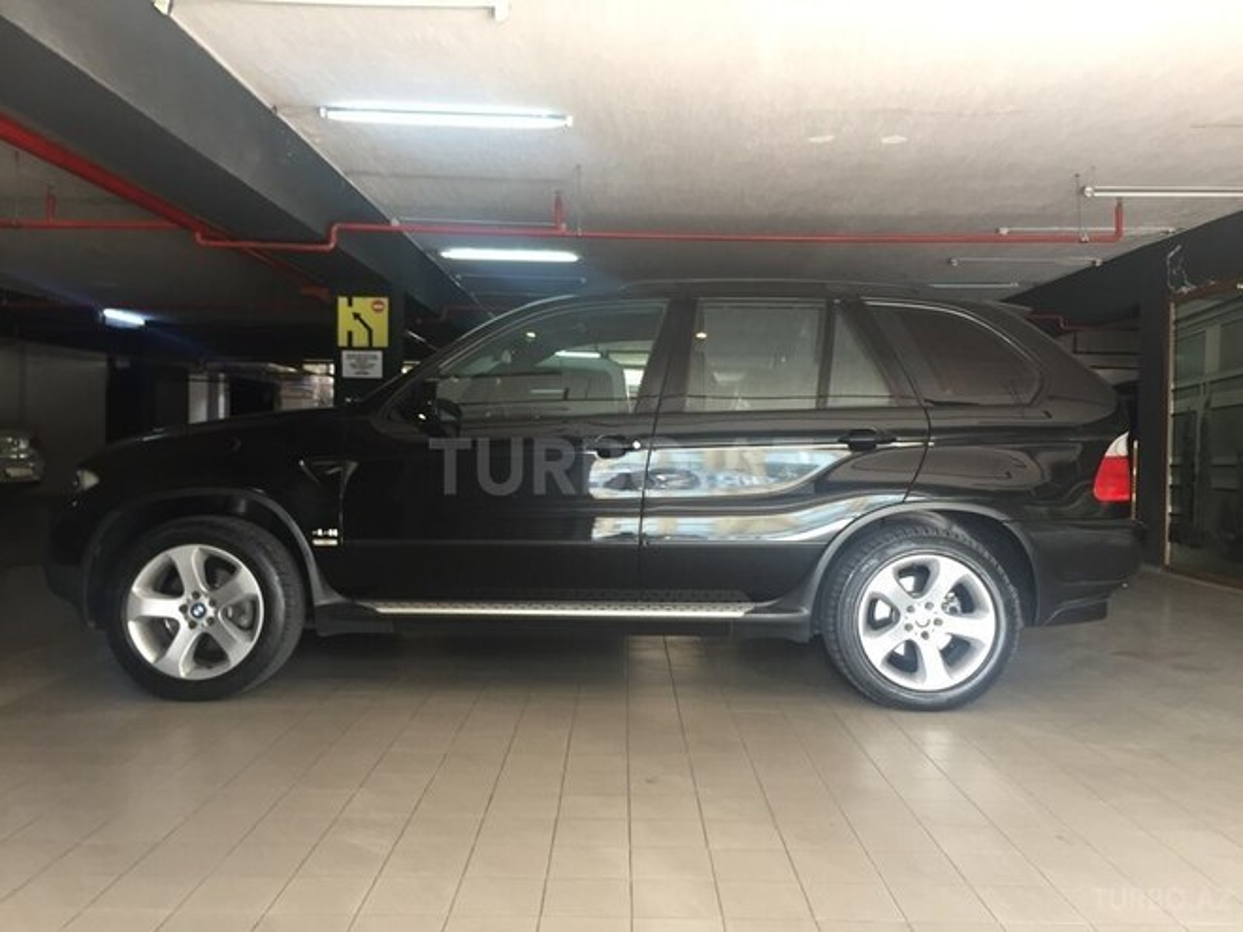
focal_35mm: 29
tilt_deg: -2.4
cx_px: 622
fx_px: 1041
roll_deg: -1.1
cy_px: 466
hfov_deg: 61.7
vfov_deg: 48.2
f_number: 2.2
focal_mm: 4.15
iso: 80
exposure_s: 1/33
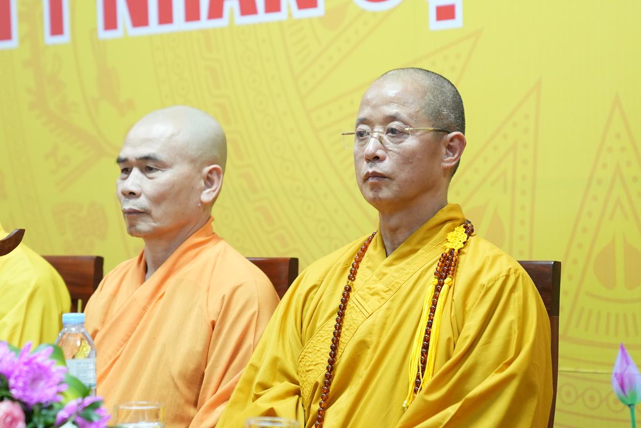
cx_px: 320
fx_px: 1869
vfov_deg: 13.0
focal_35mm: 105
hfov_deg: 19.5
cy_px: 214
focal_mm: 70
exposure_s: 1/125
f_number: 2.8
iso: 2500
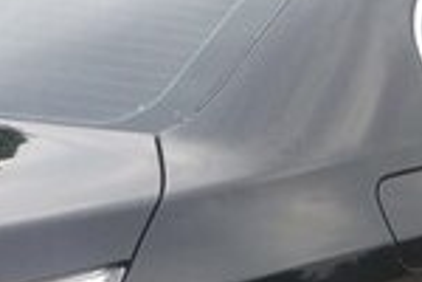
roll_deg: -1.3
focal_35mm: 133
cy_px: 402
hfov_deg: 15.3
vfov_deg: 10.0
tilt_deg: -19.3
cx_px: 340
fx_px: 1559
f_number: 2.2
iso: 32
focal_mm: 4.15
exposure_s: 1/313
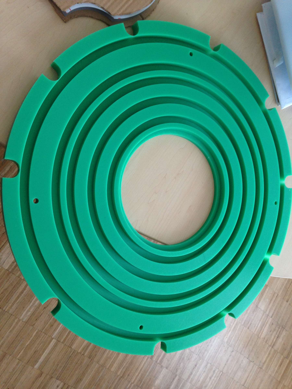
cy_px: 194
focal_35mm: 33
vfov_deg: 55.4
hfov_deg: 42.9
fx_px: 371
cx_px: 146
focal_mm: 4.12
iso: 100
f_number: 2.4
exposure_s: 1/20
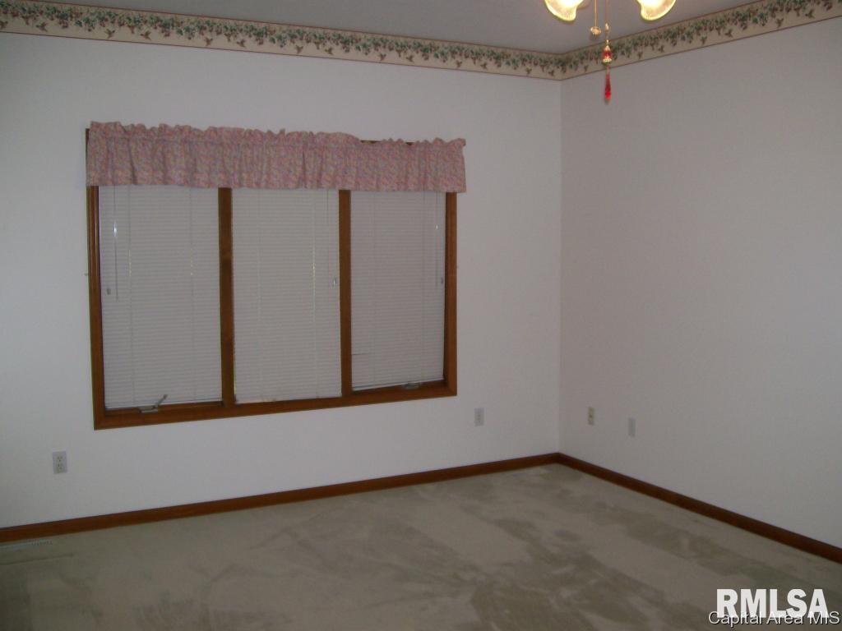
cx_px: 421
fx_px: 876
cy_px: 316
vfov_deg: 39.7
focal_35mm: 36
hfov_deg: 51.4
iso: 80
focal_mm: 6
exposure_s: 1/64
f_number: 2.7
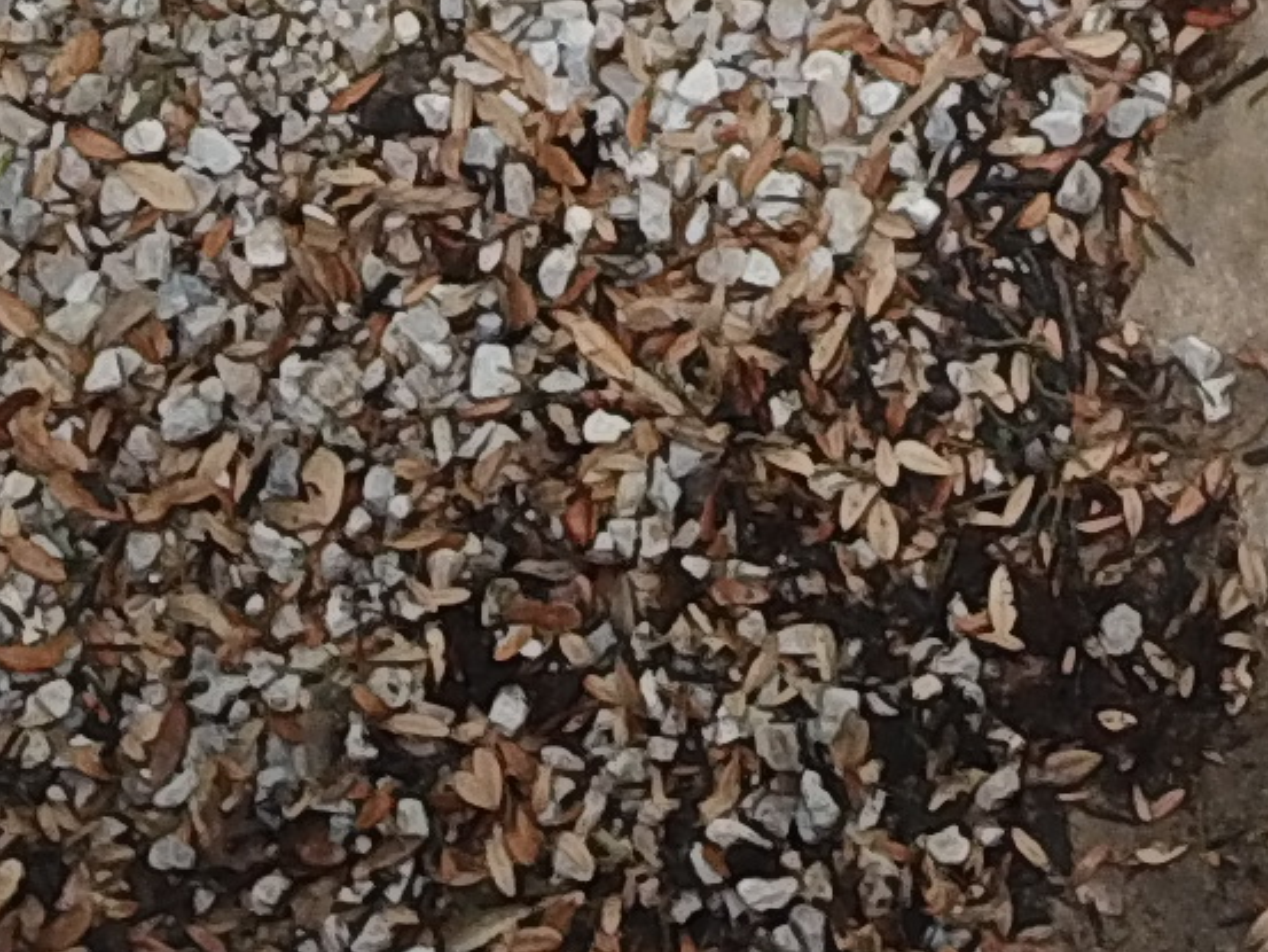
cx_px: 1660
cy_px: -1899
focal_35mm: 188
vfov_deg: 7.1
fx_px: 6888
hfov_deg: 10.3
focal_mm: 4.73
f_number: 2.2
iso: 146
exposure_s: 1/50
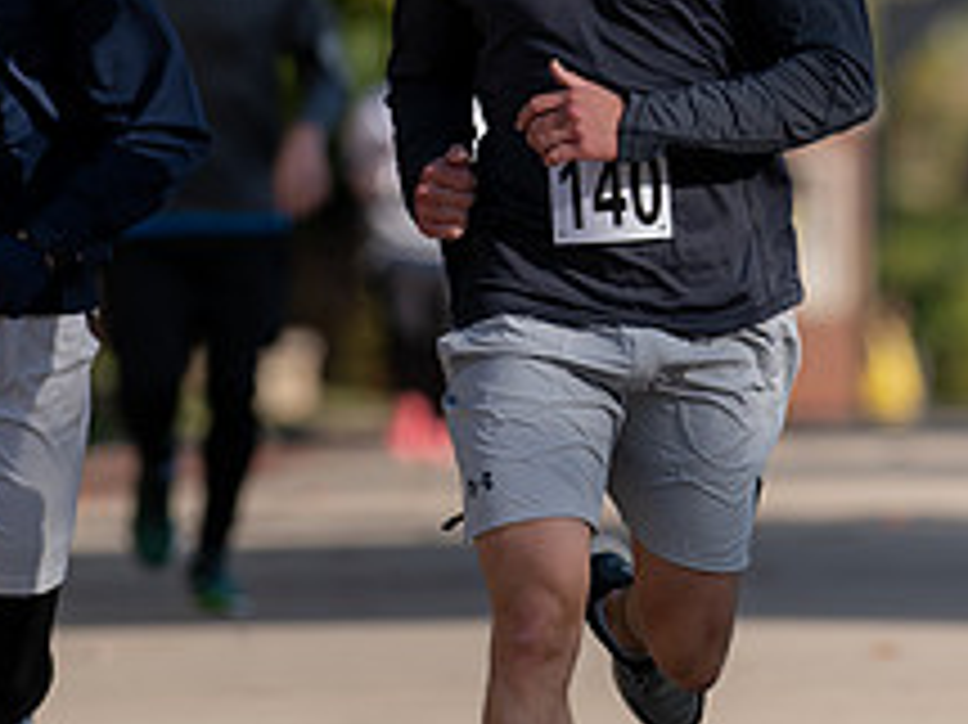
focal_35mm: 779
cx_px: 590
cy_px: 56
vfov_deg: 1.9
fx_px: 21772
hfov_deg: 2.5
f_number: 5
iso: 200
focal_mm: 300
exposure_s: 1/800
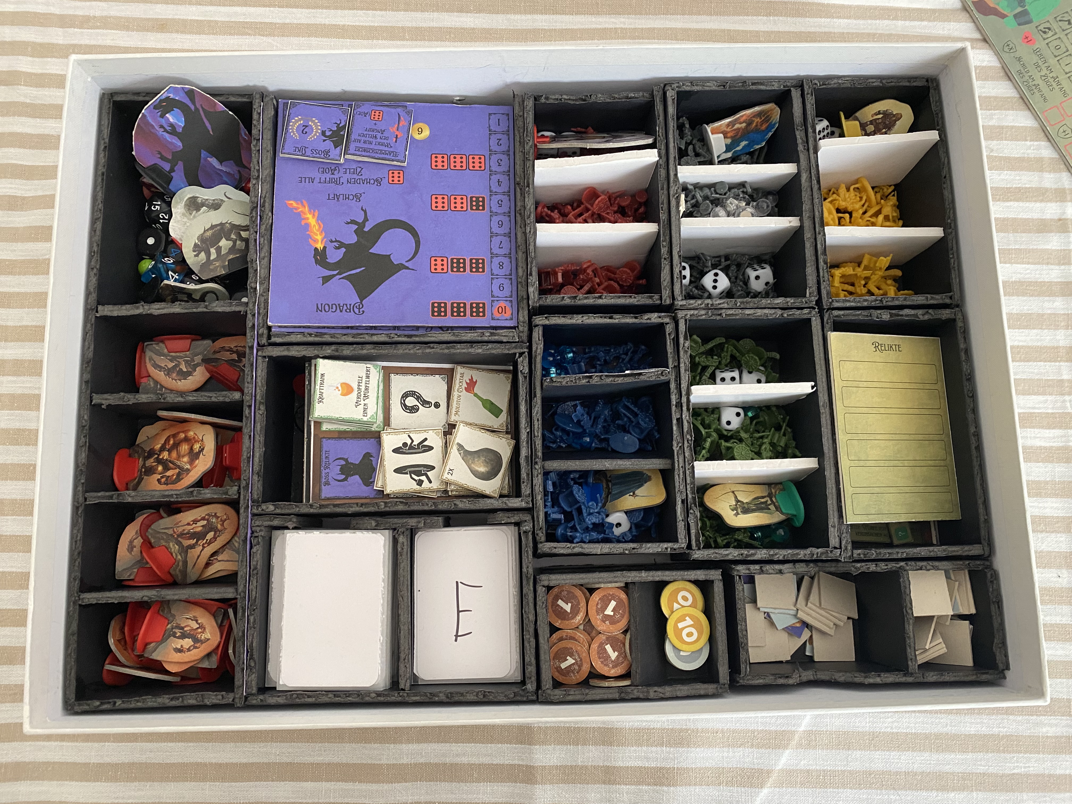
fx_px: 805
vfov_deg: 53.1
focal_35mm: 26
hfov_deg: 67.3
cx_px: 536
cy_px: 402
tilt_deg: -80.7
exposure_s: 1/60
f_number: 1.8
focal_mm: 4.25
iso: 320
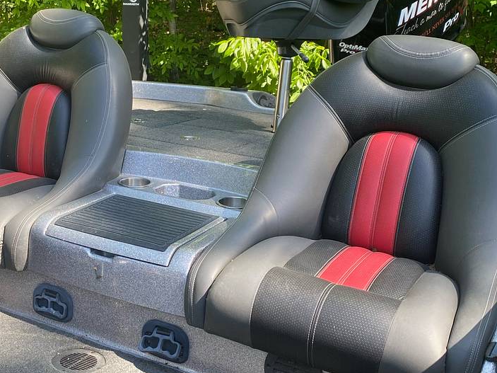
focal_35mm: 37
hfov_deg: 49.2
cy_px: 181
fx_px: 531
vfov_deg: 38.7
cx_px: 160
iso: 32
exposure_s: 1/235
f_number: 1.8
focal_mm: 4.25
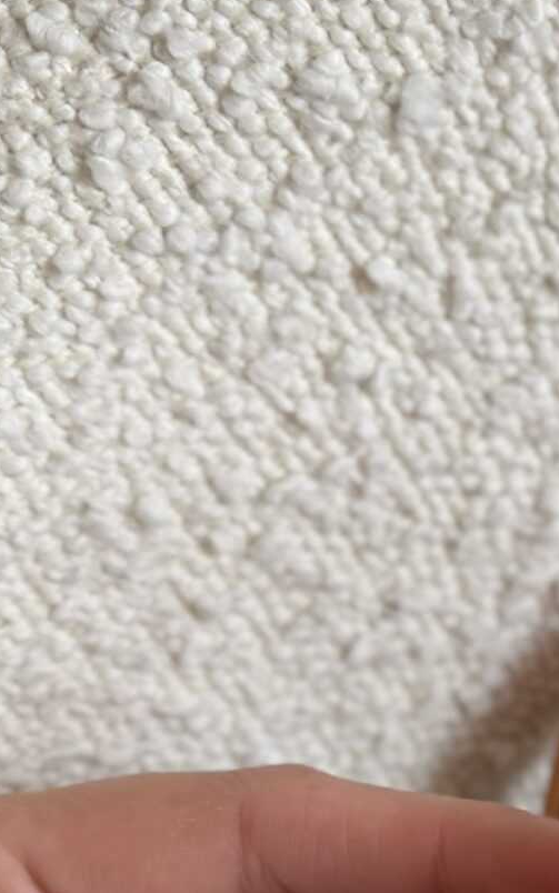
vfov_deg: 24.9
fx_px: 1973
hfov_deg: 14.4
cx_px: 971
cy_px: 774
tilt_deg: -70.8
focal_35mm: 81
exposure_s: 1/121
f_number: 1.78
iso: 100
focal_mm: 6.76
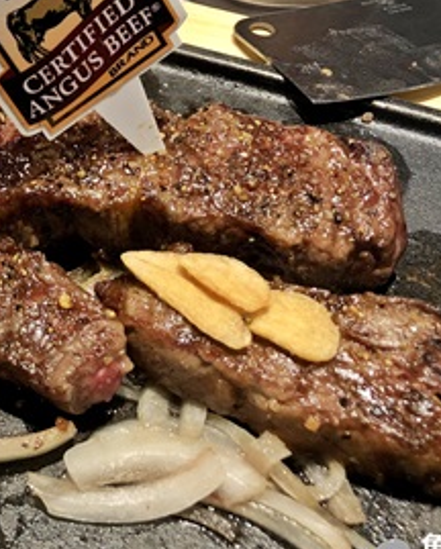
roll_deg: +4.6
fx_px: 1156
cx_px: -133
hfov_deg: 19.8
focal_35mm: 71
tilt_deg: -41.2
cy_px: 64
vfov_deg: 25.9
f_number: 1.8
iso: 40
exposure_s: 1/24
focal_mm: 3.99
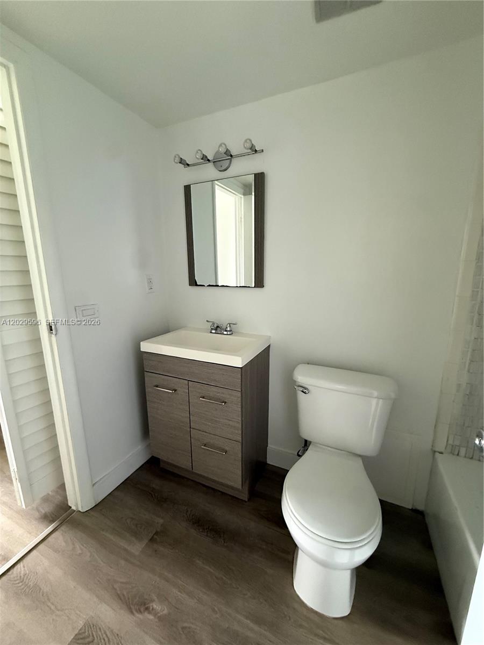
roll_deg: +0.6
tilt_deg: -10.7
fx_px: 261
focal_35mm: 14
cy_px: 322
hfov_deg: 85.7
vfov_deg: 102.1
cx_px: 242
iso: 800
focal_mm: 2.22
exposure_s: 1/60
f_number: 2.2
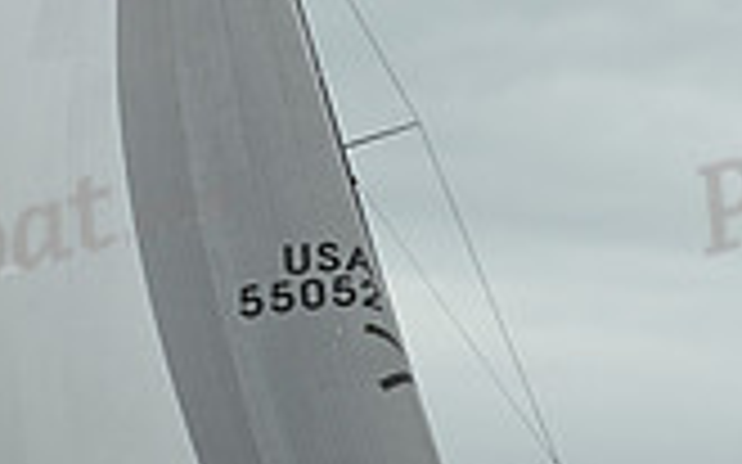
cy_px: 437
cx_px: 465
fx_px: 6893
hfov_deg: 6.2
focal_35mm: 341
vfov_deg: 3.8
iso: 400
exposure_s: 1/800
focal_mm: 95
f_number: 9
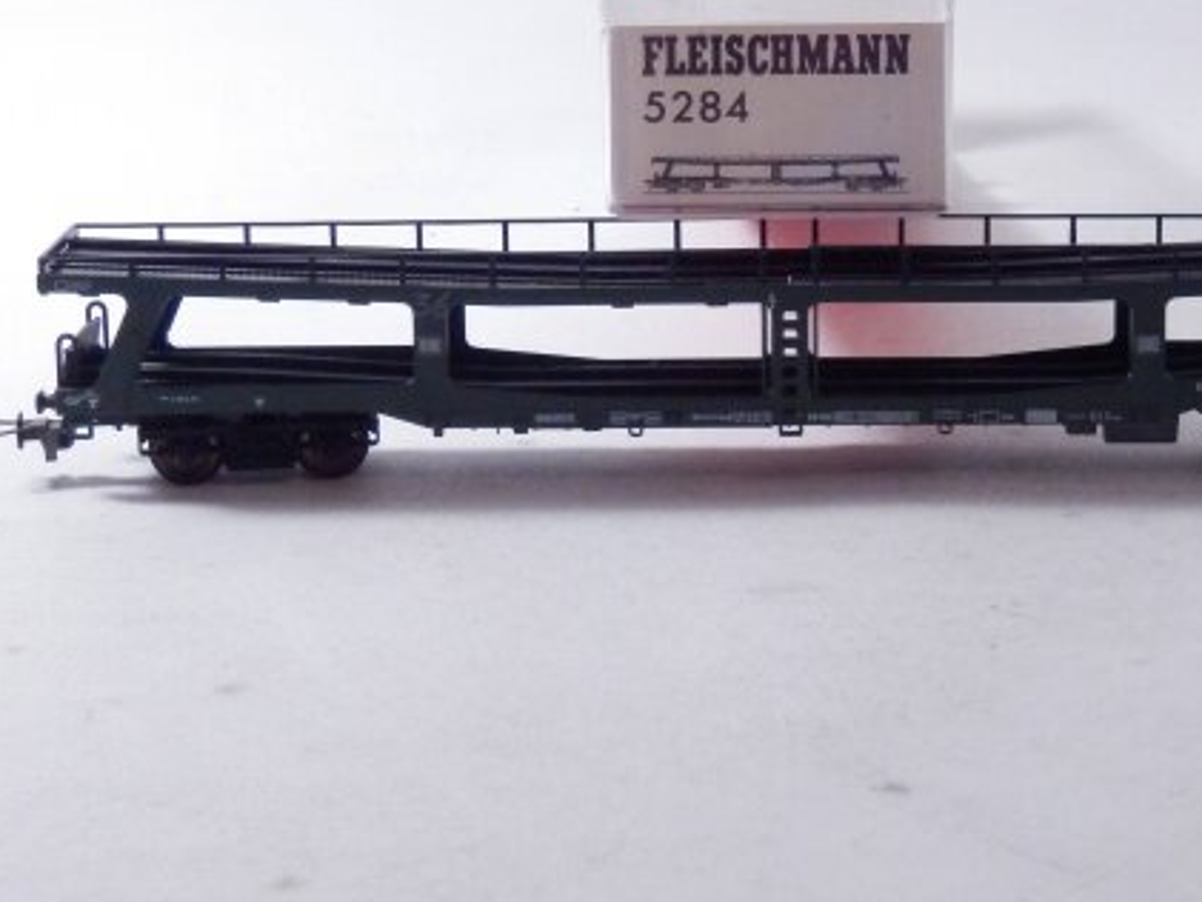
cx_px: 797
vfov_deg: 15.7
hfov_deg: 20.8
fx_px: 3265
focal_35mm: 94
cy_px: 288
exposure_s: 1/160
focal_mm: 11.9
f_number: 4.4
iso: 800
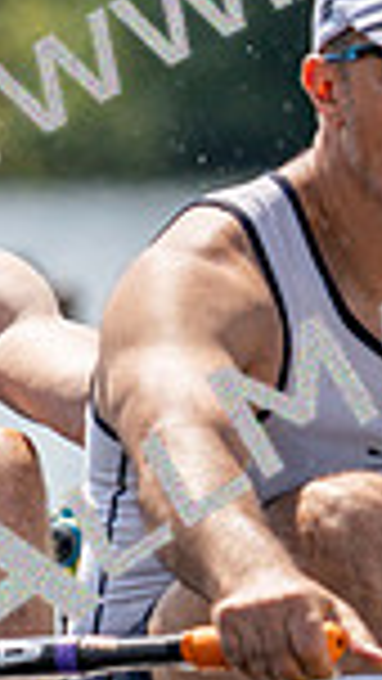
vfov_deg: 1.7
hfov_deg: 0.9
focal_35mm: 1289
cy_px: 281
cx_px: -463
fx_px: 23198
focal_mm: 321
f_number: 6.3
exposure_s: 1/1600
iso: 200
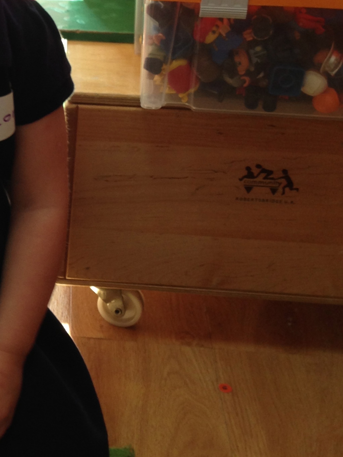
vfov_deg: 24.4
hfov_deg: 18.0
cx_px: -40
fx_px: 1043
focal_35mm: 79
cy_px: 104
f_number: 2.4
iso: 50
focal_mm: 4.13
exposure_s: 1/30
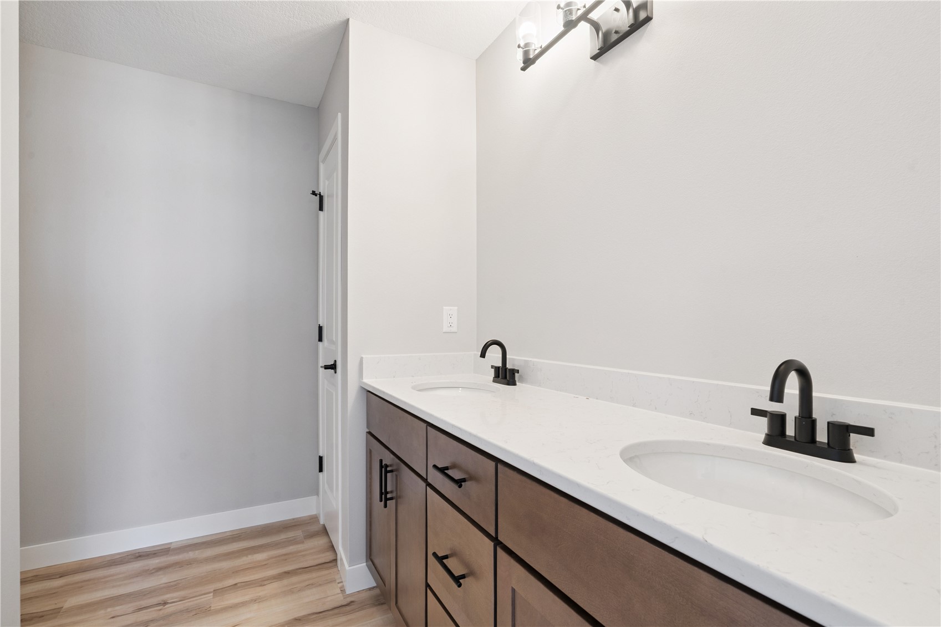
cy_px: 314
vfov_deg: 73.7
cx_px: 470
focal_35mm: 16
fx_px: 418
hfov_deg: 96.7
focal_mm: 16
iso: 400
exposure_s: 1/5
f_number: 10
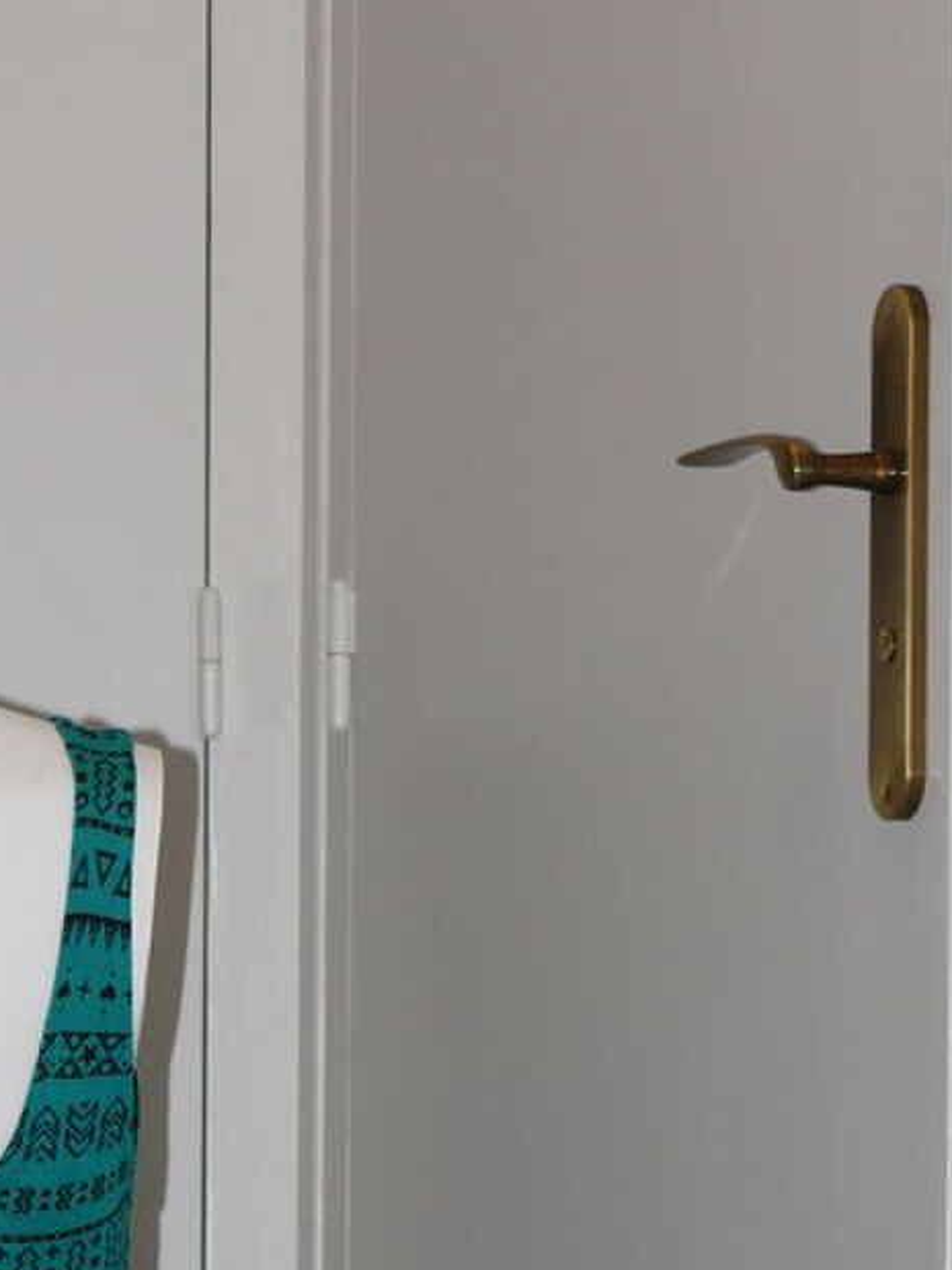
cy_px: 1084
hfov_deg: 9.6
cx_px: 31
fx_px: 5612
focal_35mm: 153
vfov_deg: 12.8
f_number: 3.2
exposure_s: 1/30
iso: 100
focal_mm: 12.1
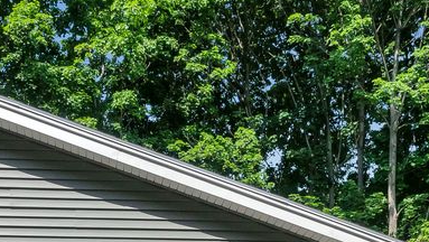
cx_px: 150
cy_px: 429
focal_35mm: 70
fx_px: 797
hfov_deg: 30.0
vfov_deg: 15.1
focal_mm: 16
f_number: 8
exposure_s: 1/1250
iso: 800
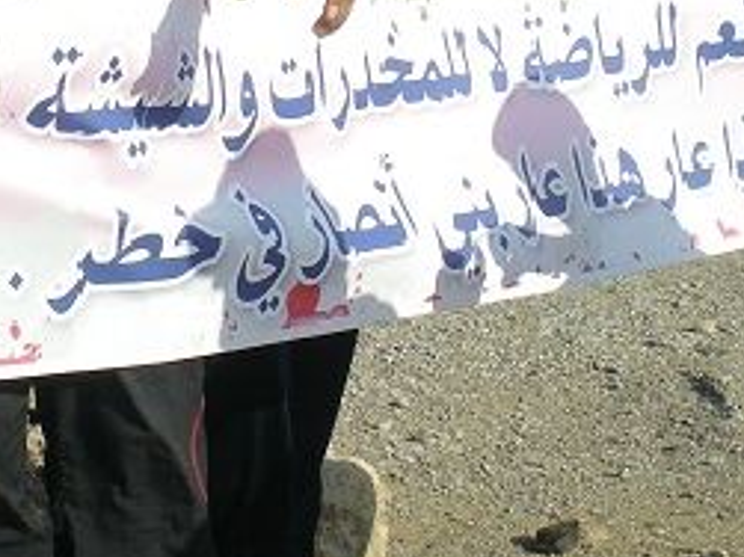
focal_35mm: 97
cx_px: 231
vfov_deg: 15.2
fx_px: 2084
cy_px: 126
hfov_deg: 20.2
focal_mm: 6.3
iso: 50
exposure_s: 1/434
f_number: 4.6
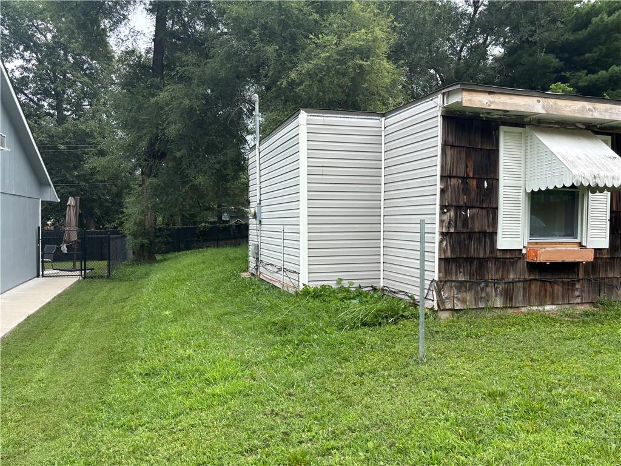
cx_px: 310
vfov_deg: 53.1
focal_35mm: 26
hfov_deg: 67.3
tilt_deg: -1.8
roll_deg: -1.2
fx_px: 466
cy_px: 233
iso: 50
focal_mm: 5.96
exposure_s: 1/943
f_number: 1.6
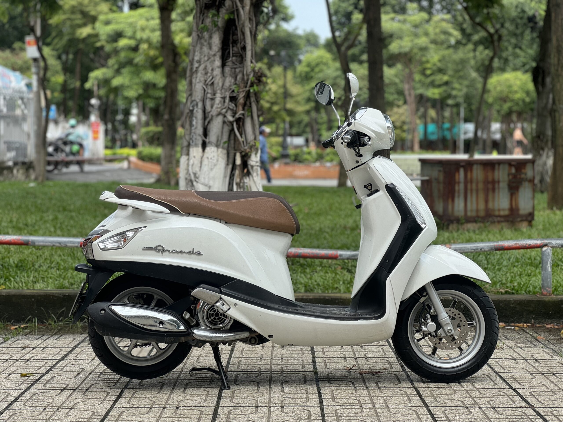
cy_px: 211
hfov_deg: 25.3
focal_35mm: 77
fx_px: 1252
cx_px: 282
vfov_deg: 19.1
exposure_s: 1/268
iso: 25
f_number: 2.8
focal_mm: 9
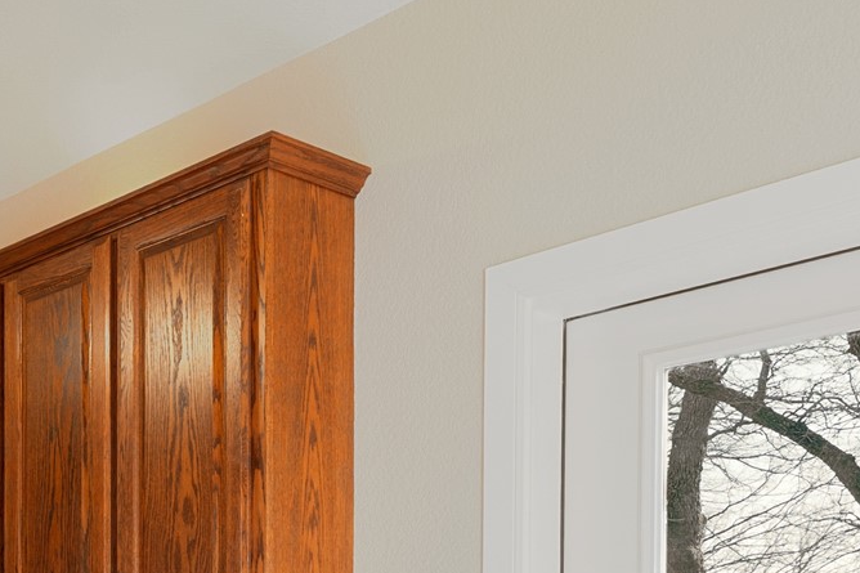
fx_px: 1242
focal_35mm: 52
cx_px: -170
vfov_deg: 23.3
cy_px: 720
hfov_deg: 31.9
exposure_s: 1/6
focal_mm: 16
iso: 250
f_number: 10
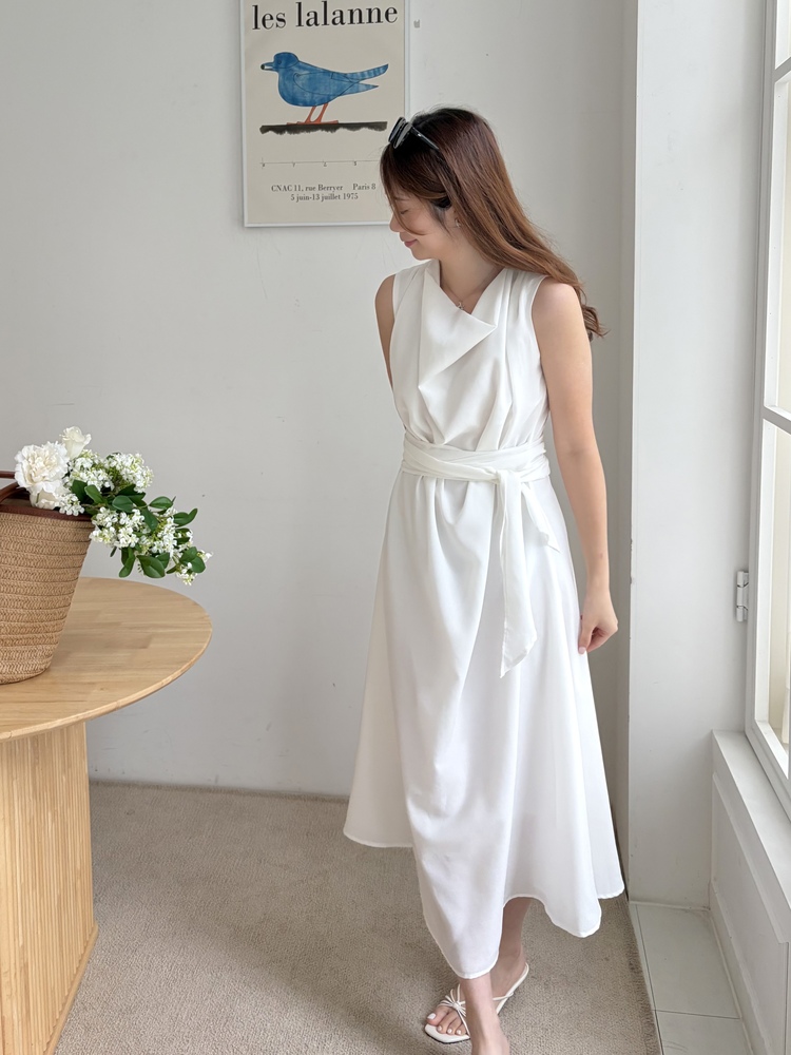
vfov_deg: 67.3
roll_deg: +0.7
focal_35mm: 26
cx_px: 396
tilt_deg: -6.7
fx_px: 792
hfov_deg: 53.1
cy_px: 528
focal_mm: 5.96
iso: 160
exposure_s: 1/60
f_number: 1.6
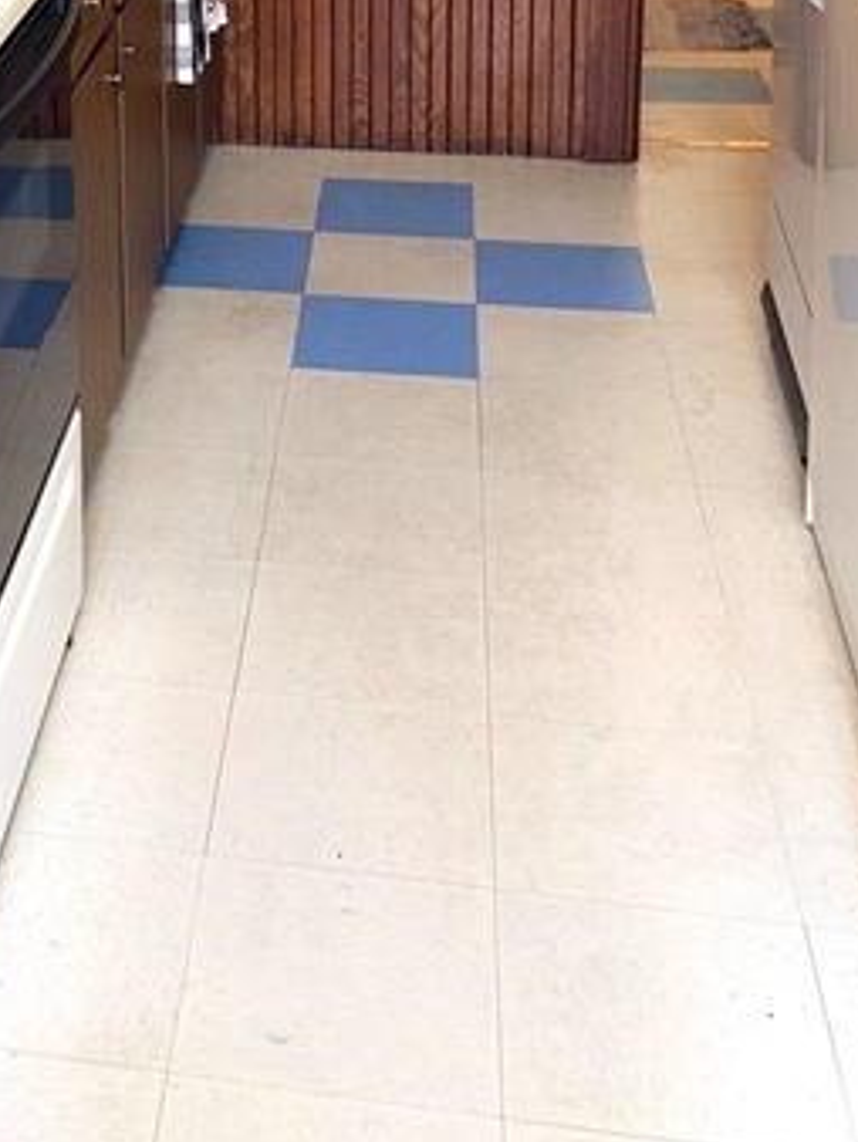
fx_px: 1947
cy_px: -88
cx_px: 17
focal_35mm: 59
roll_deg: +1.6
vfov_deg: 29.7
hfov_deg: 23.9
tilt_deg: -12.5
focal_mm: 5.96
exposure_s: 1/24
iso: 32
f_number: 1.6
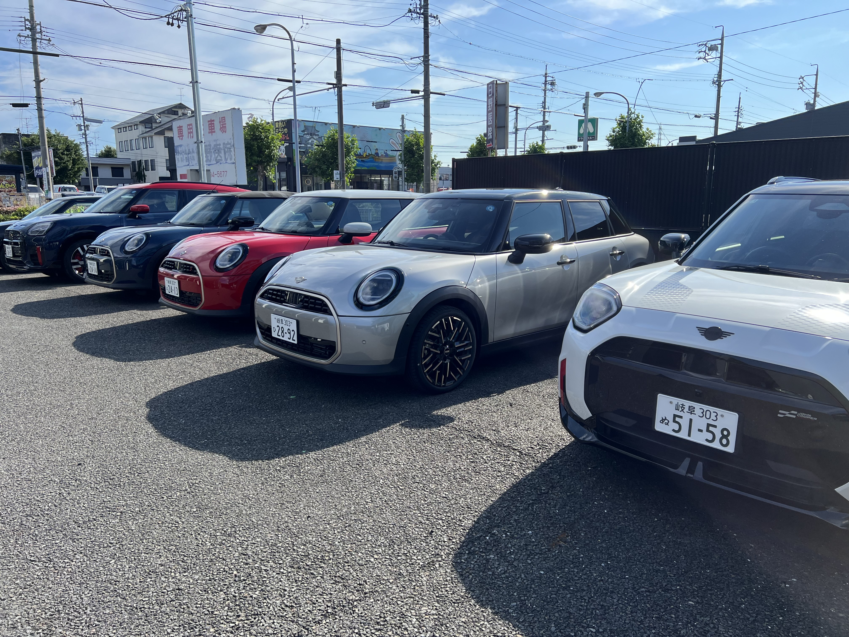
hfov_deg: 67.3
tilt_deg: -11.0
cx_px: 424
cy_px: 318
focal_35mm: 26
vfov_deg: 53.1
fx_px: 638
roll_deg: +0.5
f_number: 1.5
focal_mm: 5.7
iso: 50
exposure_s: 1/2841
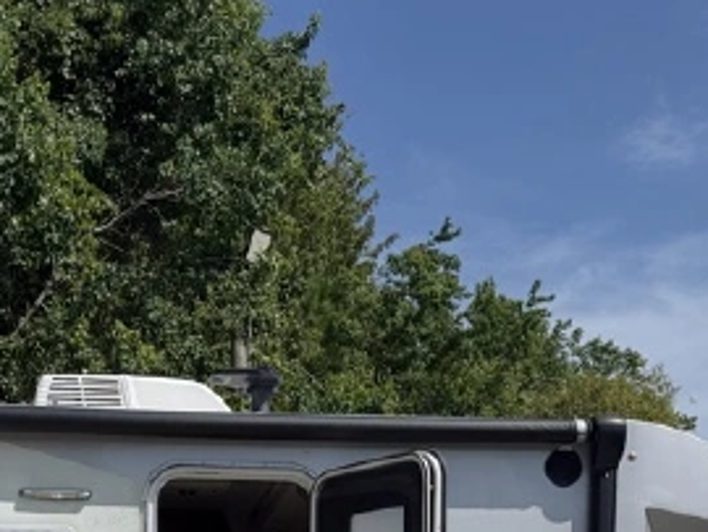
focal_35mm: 71
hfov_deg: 27.2
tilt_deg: +0.1
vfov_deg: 18.7
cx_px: 228
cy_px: 755
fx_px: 1453
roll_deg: +0.8
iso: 80
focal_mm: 6.76
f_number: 1.78
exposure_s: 1/8130
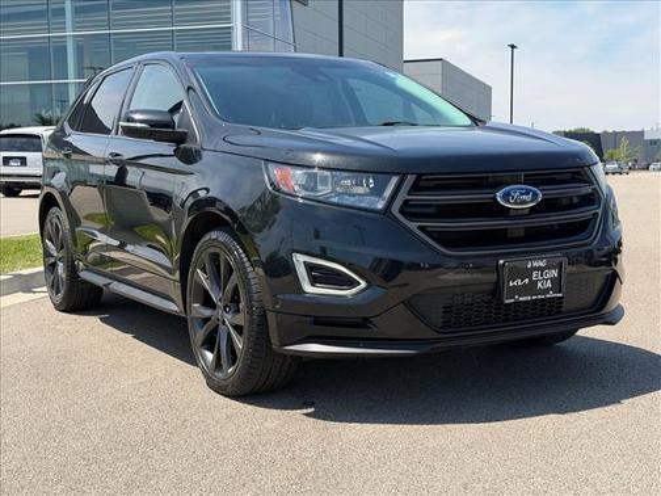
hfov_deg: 39.7
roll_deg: +0.3
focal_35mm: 48
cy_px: 248
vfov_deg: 30.3
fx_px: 917
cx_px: 330
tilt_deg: -5.3
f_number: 1.78
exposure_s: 1/3096
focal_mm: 6.76
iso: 80
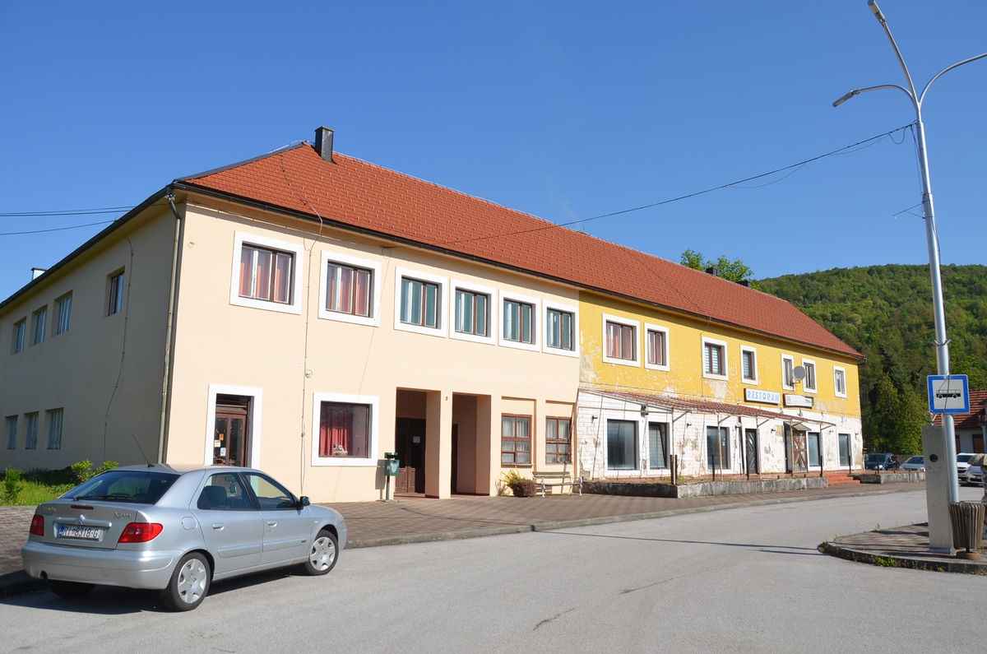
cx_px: 494
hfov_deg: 67.5
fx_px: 739
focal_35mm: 27
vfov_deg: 47.7
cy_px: 327
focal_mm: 18
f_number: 9
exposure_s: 1/320
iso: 100
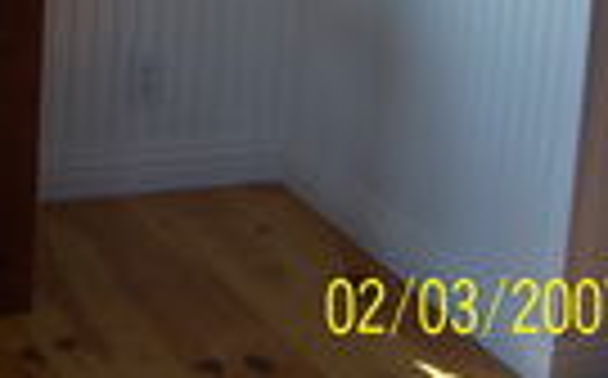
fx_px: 1721
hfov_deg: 19.0
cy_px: -176
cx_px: -113
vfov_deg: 12.0
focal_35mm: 104
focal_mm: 7.5
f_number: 2.8
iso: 80
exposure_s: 1/200
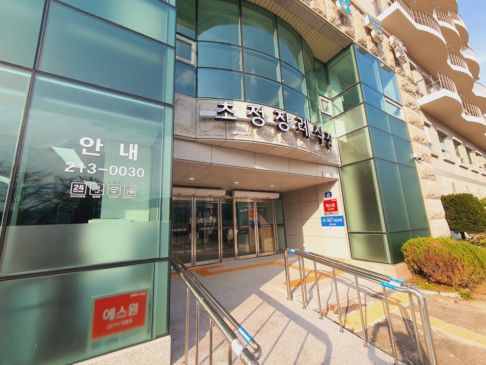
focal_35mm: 13
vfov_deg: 89.9
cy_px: 182
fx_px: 183
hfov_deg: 106.2
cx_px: 243
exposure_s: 1/424
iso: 50
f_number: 2.2
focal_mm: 1.8
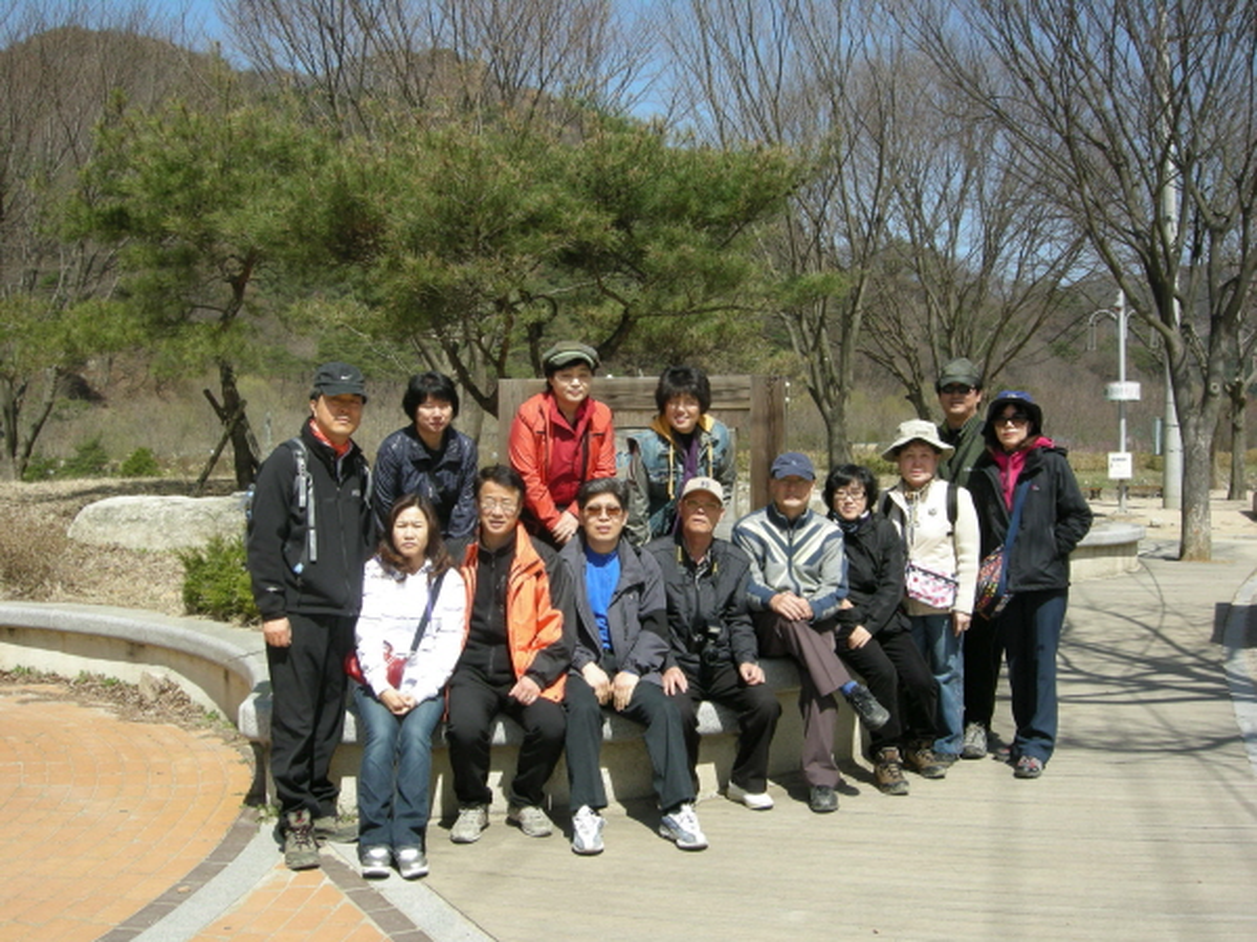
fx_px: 1307
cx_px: 628
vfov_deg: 39.7
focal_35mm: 36
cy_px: 471
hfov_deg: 51.4
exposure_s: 1/204
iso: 64
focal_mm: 7.5
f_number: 5.4
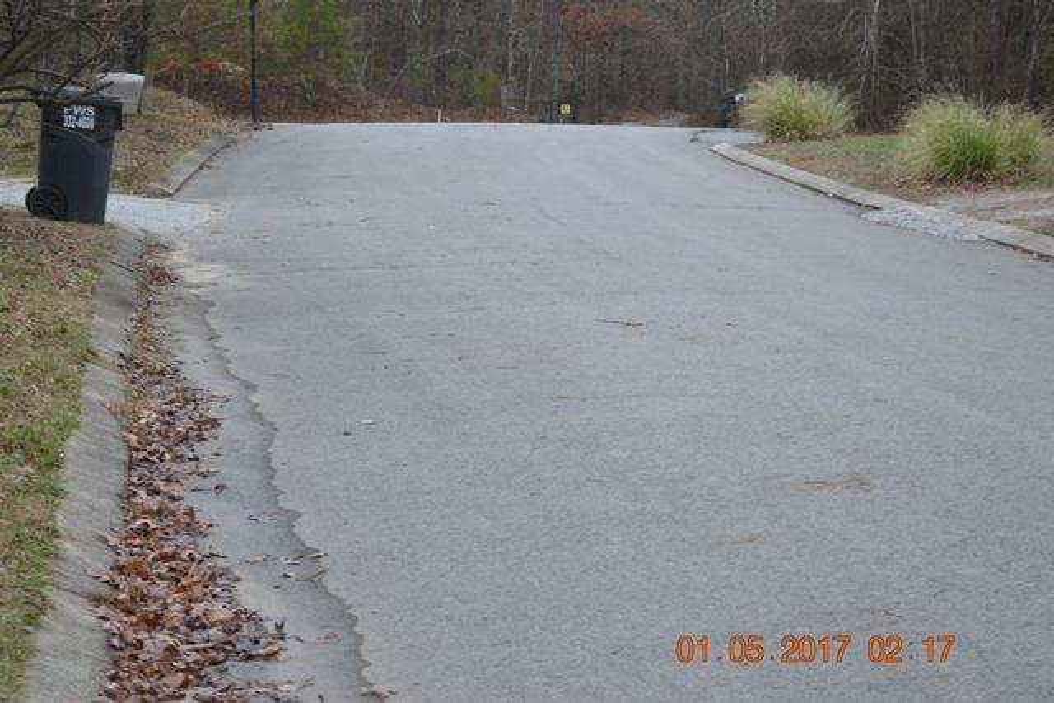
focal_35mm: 82
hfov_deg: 24.6
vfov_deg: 16.6
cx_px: 527
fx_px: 2416
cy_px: 352
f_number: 5.6
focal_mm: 55
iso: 280
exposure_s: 1/125
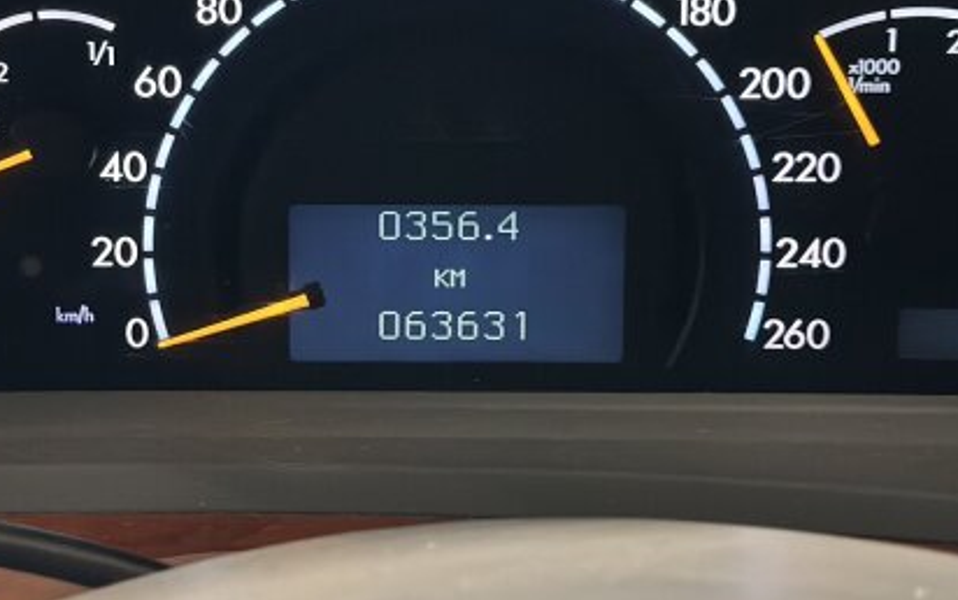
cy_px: 102
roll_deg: +1.5
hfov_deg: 26.1
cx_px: 416
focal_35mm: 79
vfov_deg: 16.4
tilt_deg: -26.0
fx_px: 2064
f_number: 1.78
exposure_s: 1/31
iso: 640
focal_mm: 6.86
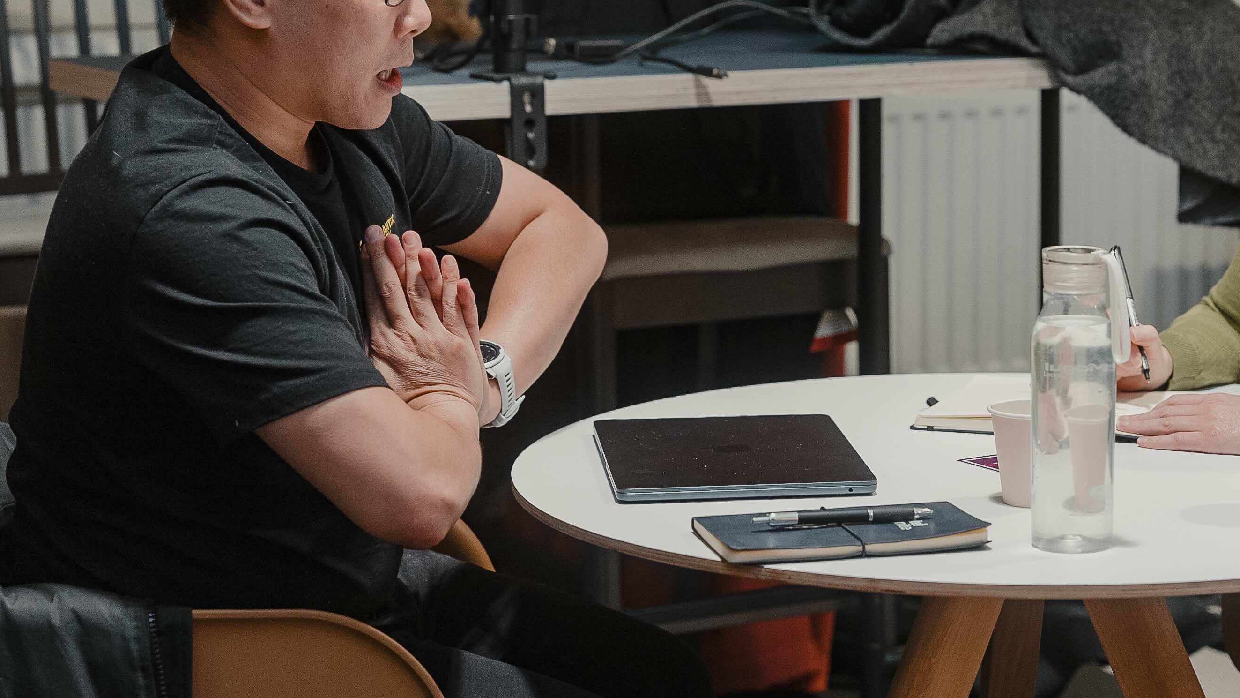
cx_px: 935
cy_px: 181
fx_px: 3091
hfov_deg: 22.5
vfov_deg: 12.8
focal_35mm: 94
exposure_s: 1/160
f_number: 3.2
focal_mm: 56
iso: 1250
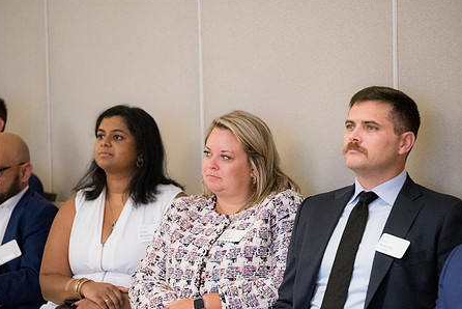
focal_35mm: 221
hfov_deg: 9.3
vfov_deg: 6.2
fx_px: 2838
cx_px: 238
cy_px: 178
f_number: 2.8
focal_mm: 170
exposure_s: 1/160
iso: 6400
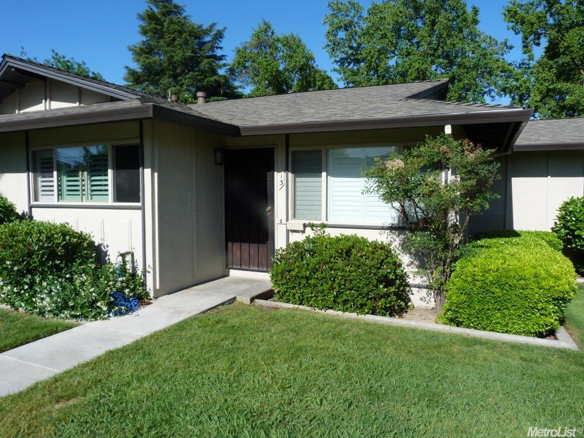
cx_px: 292
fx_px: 422
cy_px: 219
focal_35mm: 25
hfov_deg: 69.4
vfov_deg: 54.9
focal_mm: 4.5
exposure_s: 1/250
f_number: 5.6
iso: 80
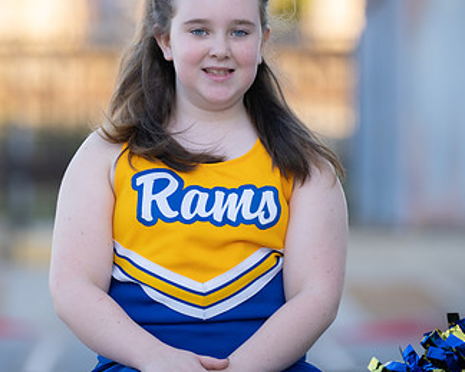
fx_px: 3673
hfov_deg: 7.2
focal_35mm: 267
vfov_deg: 5.8
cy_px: 154
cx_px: 201
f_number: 2.8
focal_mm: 154
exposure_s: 1/400
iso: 125
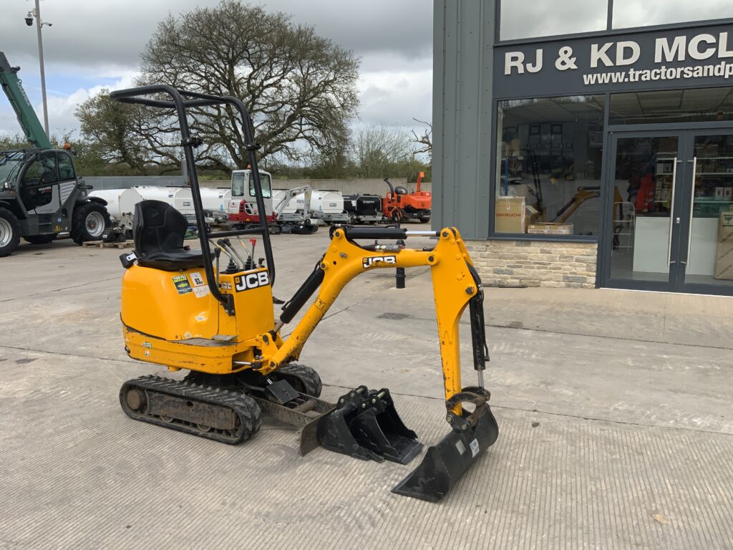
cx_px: 366
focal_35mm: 29
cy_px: 275
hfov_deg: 61.7
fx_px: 614
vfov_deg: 48.2
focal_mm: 3
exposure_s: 1/1076
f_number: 1.8
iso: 16
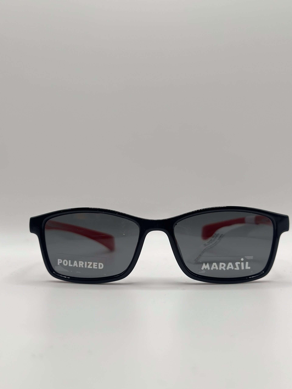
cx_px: 146
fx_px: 540
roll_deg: -0.4
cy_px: 194
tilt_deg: -9.1
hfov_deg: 30.3
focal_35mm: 48
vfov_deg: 39.7
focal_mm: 6.86
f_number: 1.78
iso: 80
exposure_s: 1/577
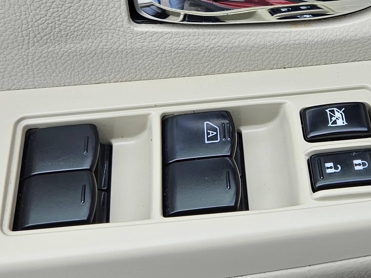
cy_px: 24
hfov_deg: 30.1
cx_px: 239
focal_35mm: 64
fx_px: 686
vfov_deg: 22.3
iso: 32
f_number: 1.8
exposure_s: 1/322
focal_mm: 5.4
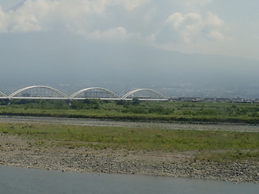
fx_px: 673
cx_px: 44
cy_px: 97
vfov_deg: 16.4
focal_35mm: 90
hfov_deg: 21.5
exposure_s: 1/640
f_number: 4.5
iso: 100
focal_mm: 8.99
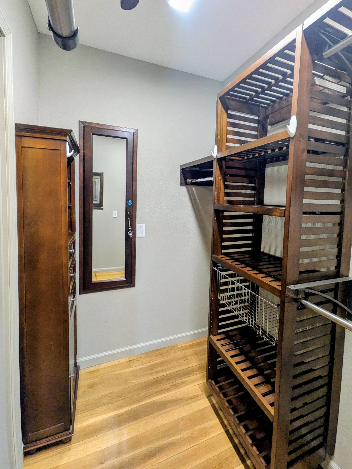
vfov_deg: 94.1
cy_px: 209
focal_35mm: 16
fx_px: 217
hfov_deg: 78.1
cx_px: 182
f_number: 2.2
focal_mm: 1.85
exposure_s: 1/60
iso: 390
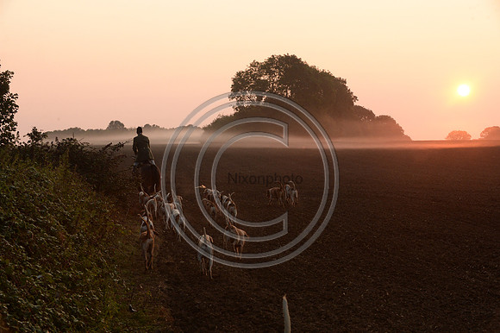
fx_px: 1138
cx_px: 250
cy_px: 166
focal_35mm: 82
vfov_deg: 16.6
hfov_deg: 24.8
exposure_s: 1/500
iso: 2500
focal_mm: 82
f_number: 9
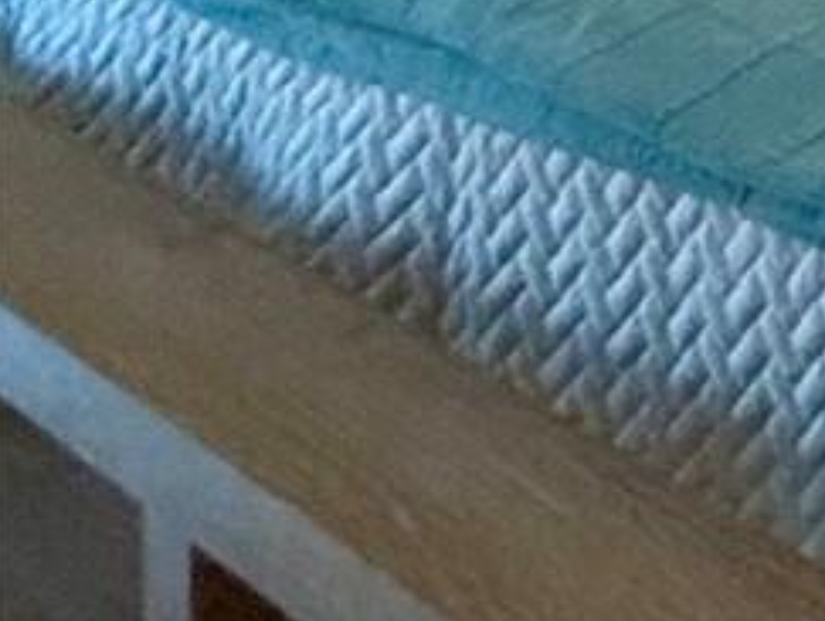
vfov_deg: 12.8
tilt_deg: -1.3
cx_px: 2702
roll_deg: -0.6
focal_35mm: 92
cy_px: -811
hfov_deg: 10.4
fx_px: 2196
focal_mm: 2.22
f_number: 2.2
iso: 160
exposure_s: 1/60
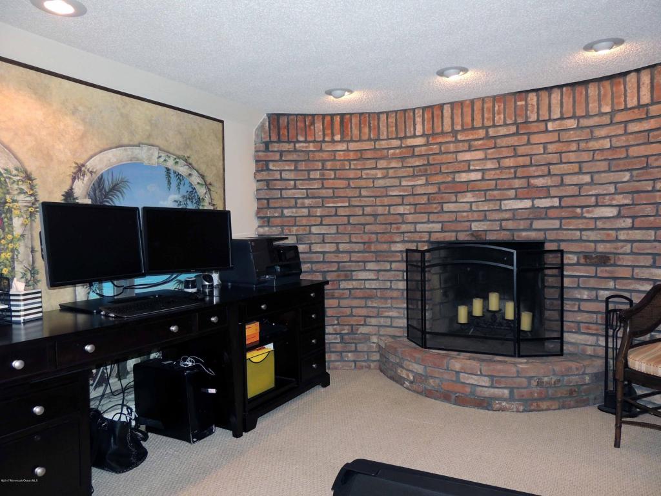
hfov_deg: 71.6
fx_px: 458
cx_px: 330
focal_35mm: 24
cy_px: 248
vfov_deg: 56.8
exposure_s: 1/30
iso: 200
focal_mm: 4.3
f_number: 3
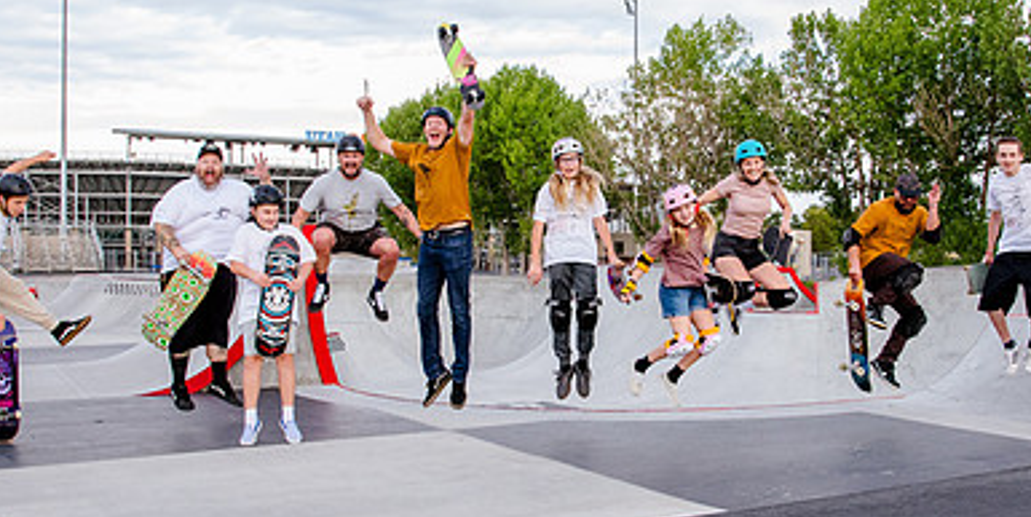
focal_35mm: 45
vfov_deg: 24.3
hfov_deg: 46.5
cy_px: 266
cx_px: 566
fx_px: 1199
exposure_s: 1/250
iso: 2500
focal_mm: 24
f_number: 9
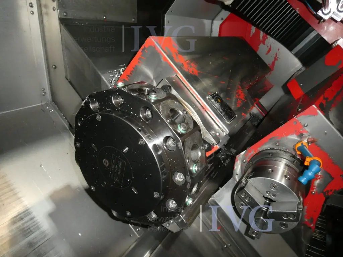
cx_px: 172
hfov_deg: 71.6
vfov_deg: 56.8
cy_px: 128
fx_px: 238
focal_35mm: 24
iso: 800
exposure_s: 1/60
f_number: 3.3
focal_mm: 4.3
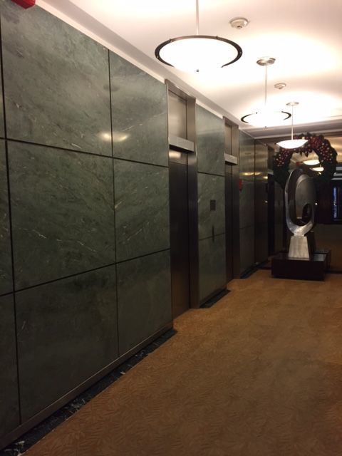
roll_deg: +1.3
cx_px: 171
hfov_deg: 48.2
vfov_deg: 61.7
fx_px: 382
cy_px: 228
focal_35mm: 29
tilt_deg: -4.1
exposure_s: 1/30
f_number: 2.2
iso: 125
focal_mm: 4.15
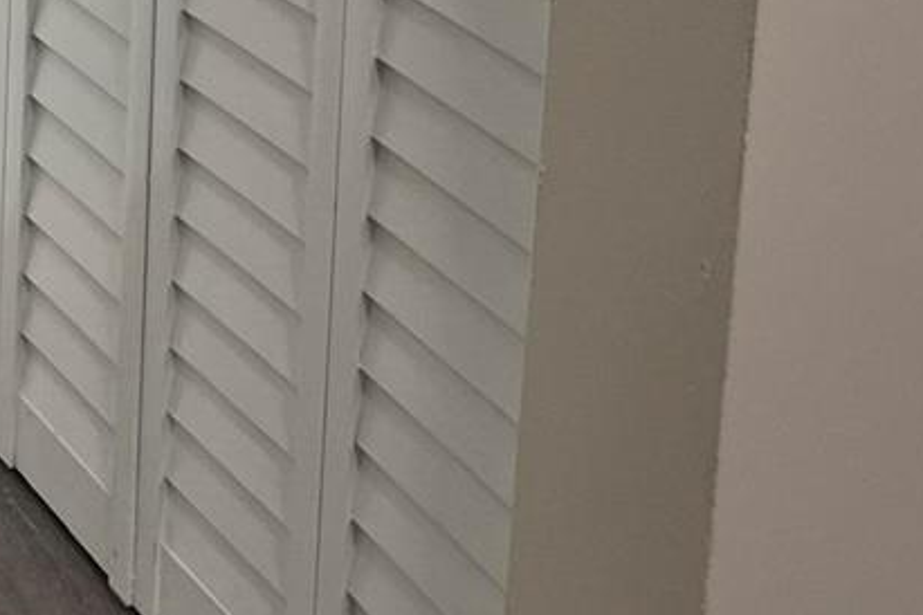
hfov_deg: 25.6
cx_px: 328
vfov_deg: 15.2
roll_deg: +0.9
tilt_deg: -7.9
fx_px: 2025
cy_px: -462
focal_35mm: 79
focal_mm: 5.1
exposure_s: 1/120
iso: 125
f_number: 1.6
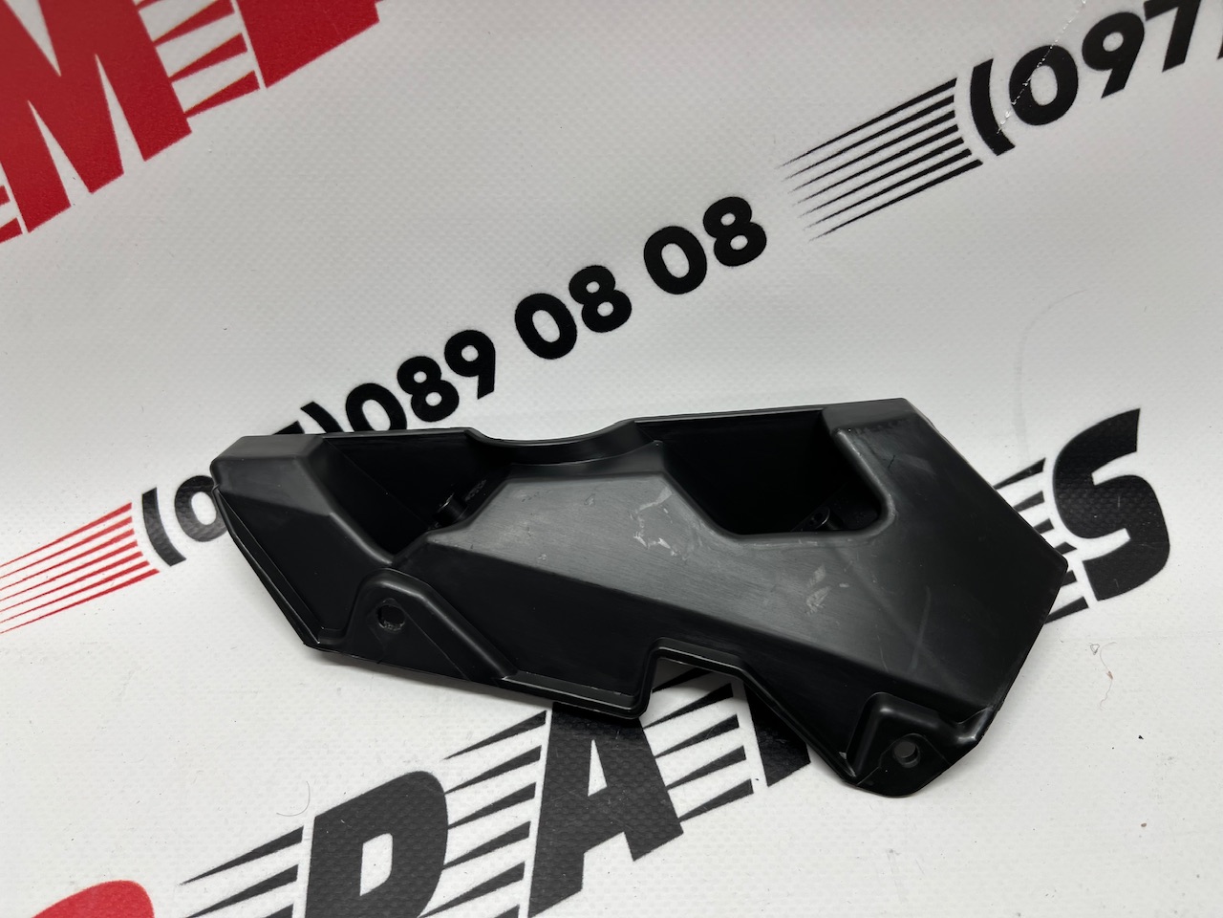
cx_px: 612
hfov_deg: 67.3
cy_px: 459
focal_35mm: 26
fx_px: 919
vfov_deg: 53.1
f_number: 1.6
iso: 40
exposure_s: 1/100
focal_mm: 5.1
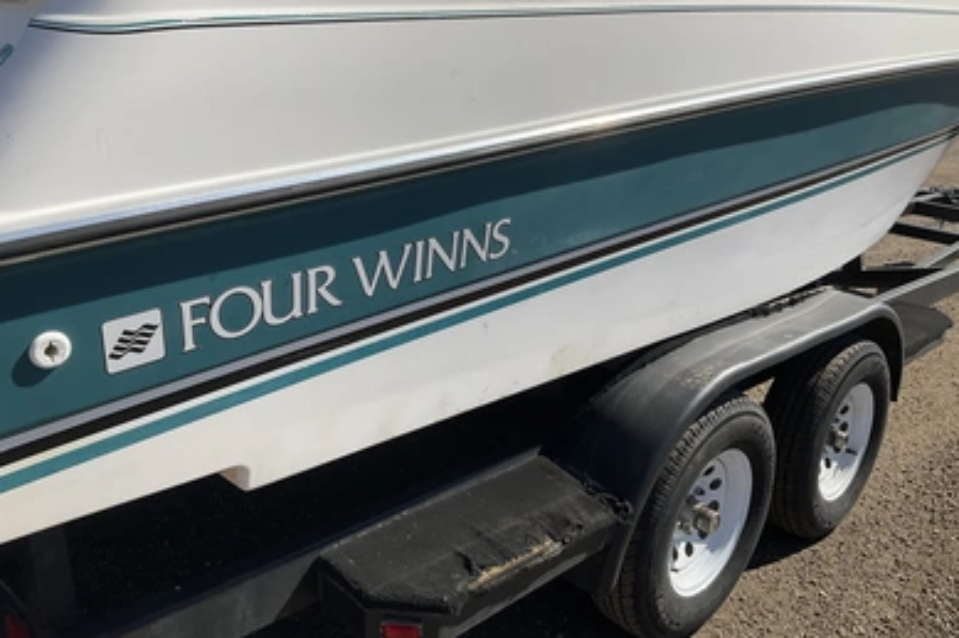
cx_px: 478
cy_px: 271
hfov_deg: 60.3
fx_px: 825
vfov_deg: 42.2
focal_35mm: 31
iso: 25
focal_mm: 3
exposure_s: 1/3125
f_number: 1.8
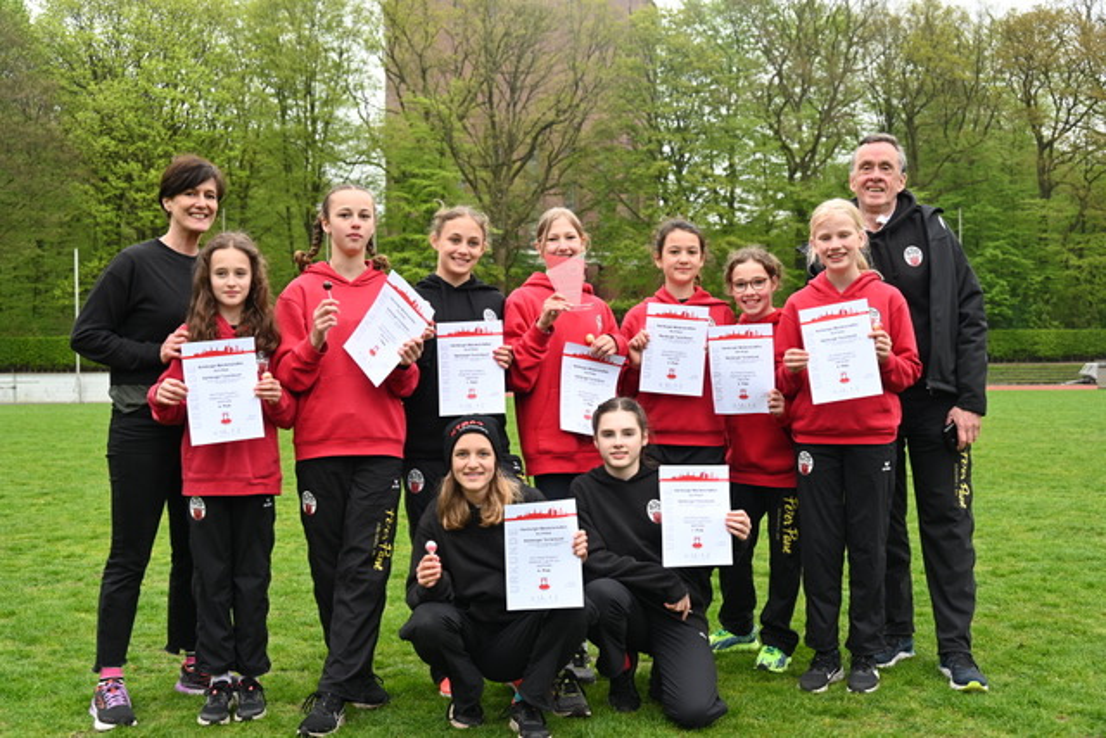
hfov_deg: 47.4
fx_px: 1260
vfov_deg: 32.6
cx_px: 553
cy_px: 369
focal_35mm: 41
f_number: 5
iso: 320
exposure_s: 1/100
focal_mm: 41
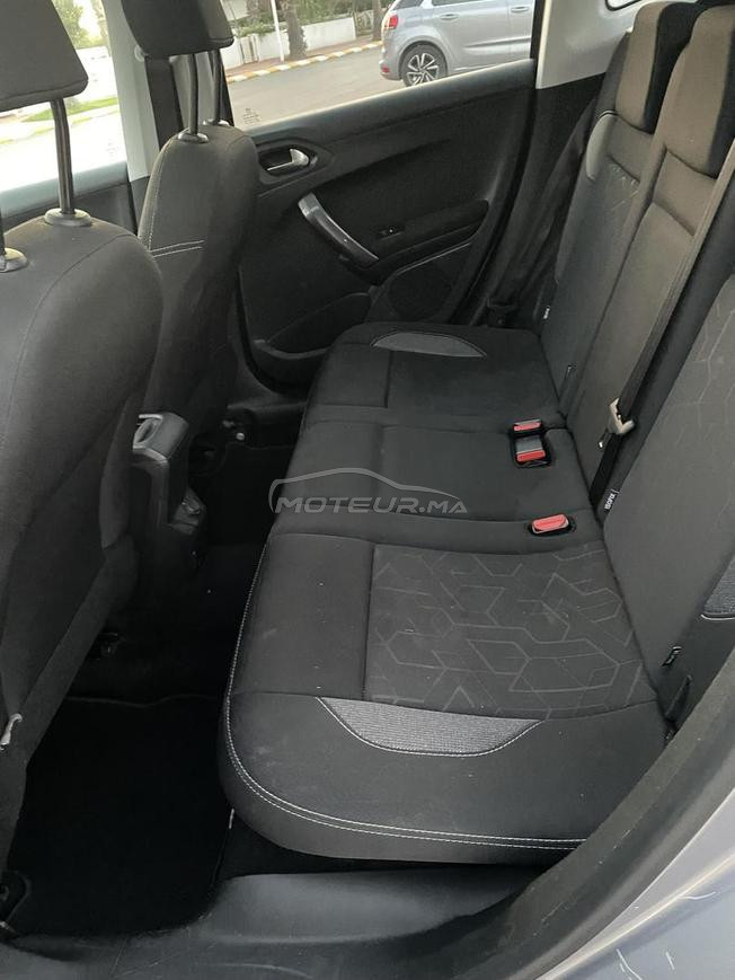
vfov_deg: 67.3
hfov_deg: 53.1
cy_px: 490
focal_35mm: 26
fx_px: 736
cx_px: 368
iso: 1000
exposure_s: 1/30
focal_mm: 4.2
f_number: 1.6
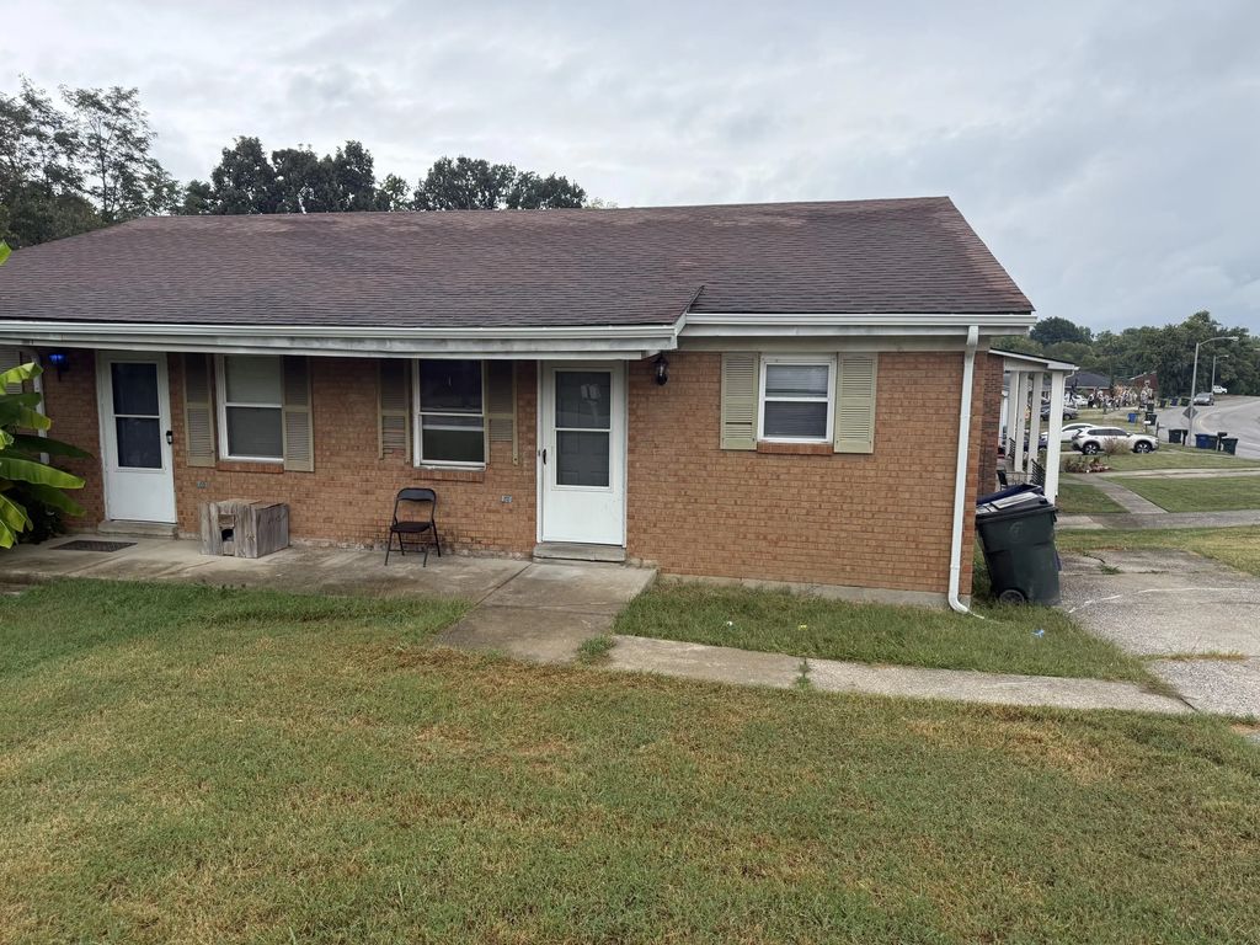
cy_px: 472
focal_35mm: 24
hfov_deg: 71.6
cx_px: 630
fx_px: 874
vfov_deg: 56.8
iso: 100
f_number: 1.78
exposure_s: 1/1727
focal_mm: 6.76
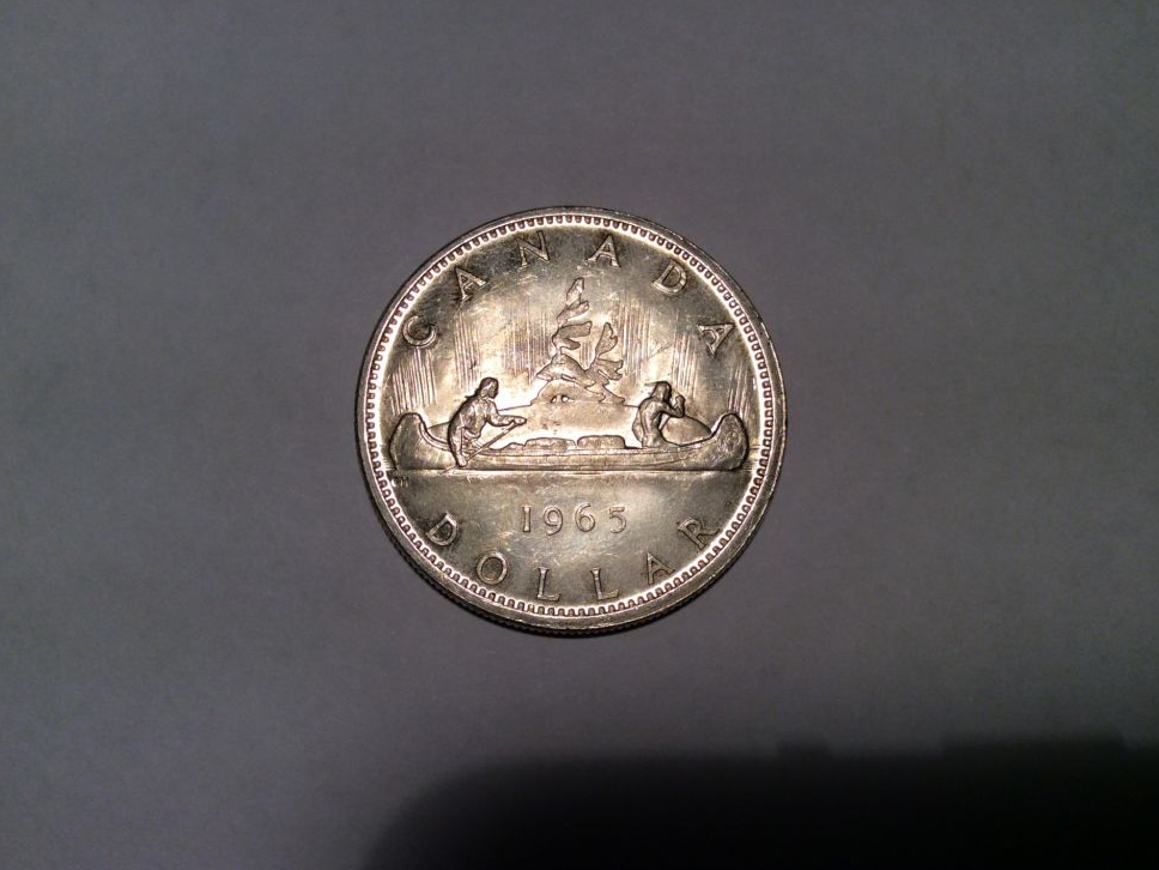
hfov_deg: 55.4
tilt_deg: -80.3
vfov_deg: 42.9
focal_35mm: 33
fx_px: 1105
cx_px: 577
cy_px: 424
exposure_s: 1/149
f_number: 2.4
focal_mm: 3.3
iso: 32
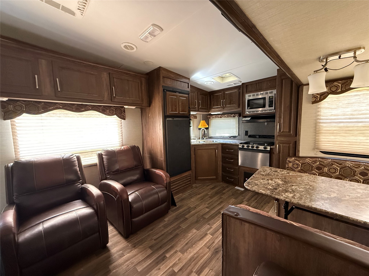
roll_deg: +2.1
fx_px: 149
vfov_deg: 85.7
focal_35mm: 14
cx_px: 184
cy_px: 138
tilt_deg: -5.7
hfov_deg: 102.1
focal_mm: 2.22
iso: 800
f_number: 2.2
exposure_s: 1/60
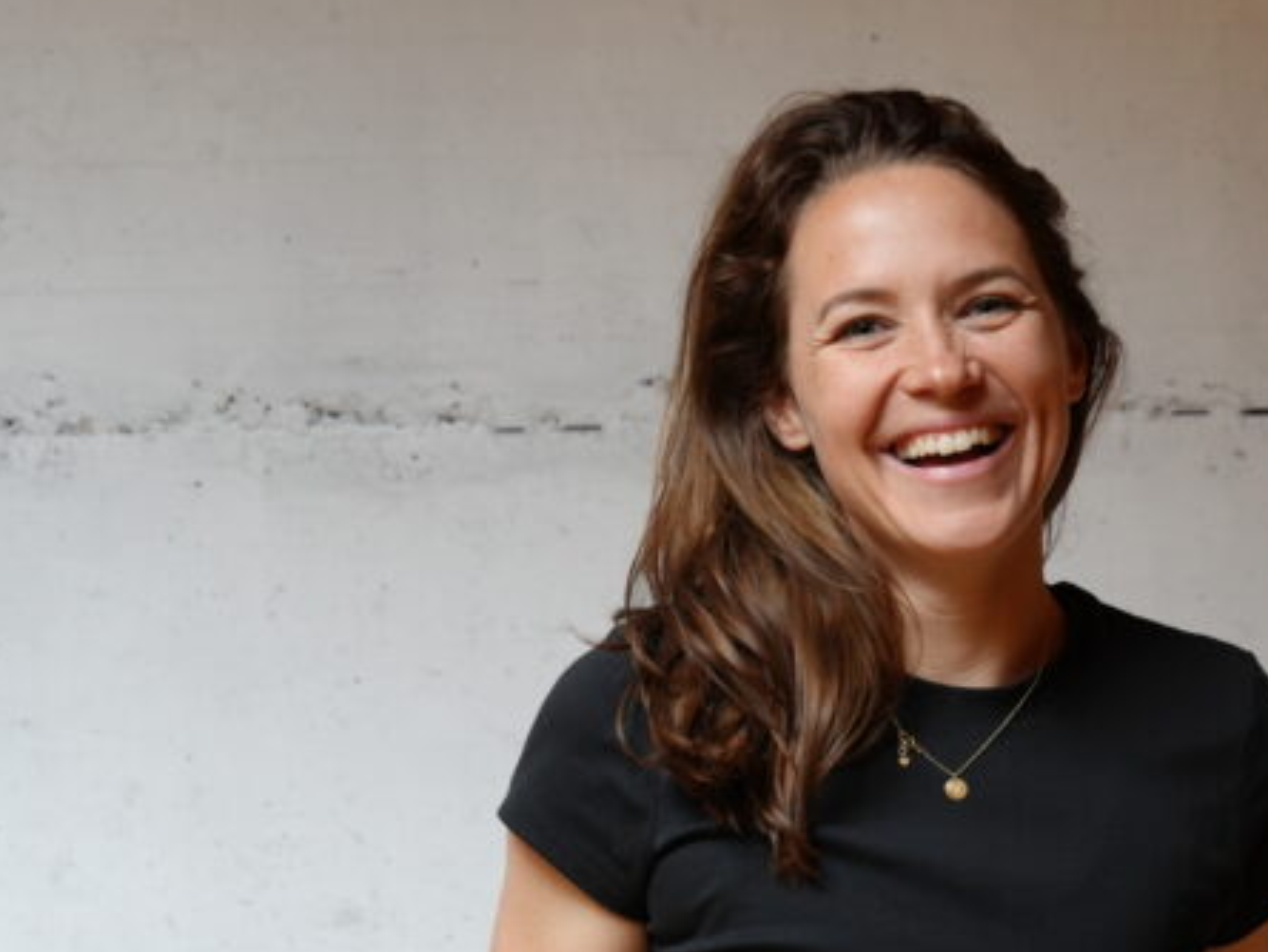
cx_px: 1034
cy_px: 661
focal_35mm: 146
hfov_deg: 13.4
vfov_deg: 10.2
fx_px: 5349
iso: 400
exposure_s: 1/160
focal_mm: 59
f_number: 4
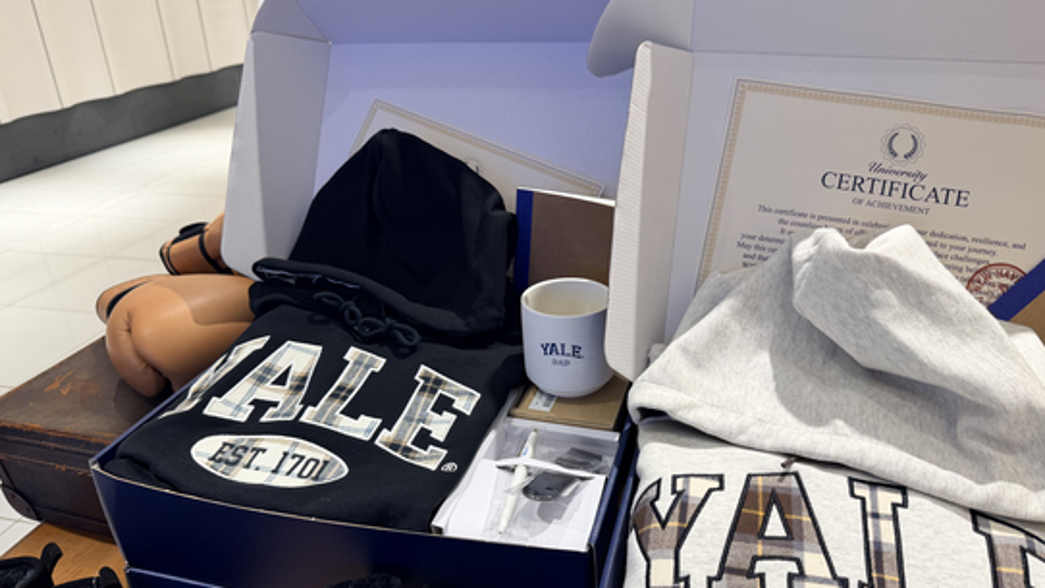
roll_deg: +2.8
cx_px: 532
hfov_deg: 69.8
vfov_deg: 42.7
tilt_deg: -28.1
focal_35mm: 27
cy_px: 347
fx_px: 748
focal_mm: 6.76
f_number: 1.78
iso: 64
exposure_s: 1/137
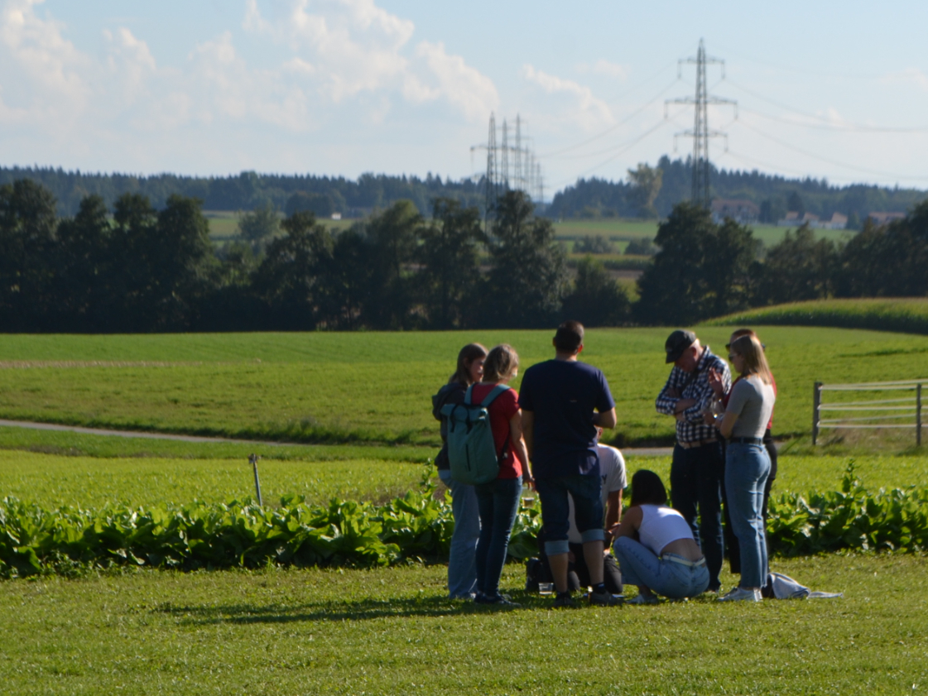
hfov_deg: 13.6
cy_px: 533
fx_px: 3884
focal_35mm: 145
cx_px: 543
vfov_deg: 10.2
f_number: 9
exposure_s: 1/320
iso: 100
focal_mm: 55
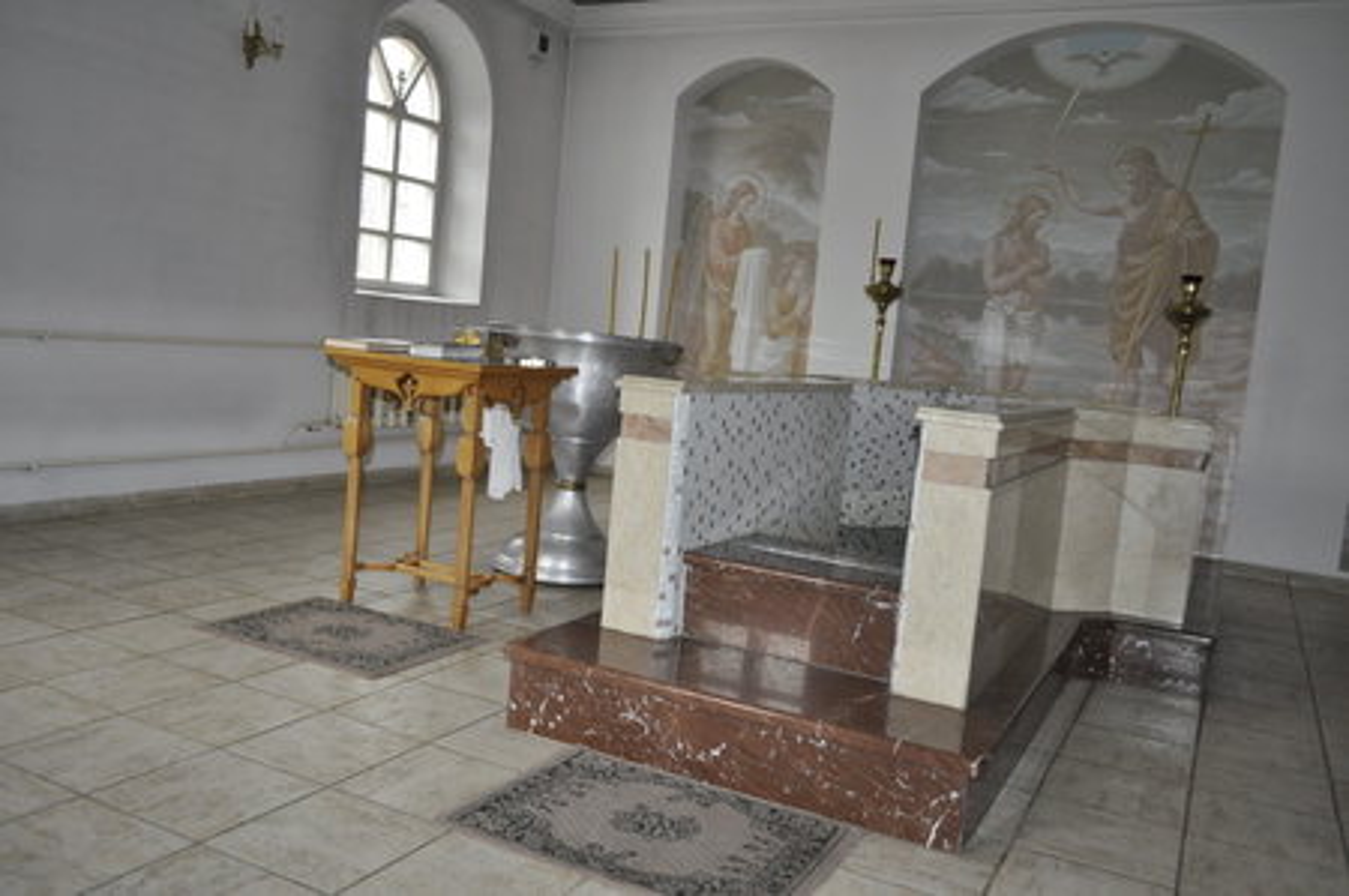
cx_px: 674
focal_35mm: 30
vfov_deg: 43.5
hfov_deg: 62.0
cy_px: 448
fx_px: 1123
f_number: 3.8
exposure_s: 1/60
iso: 800
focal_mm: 20
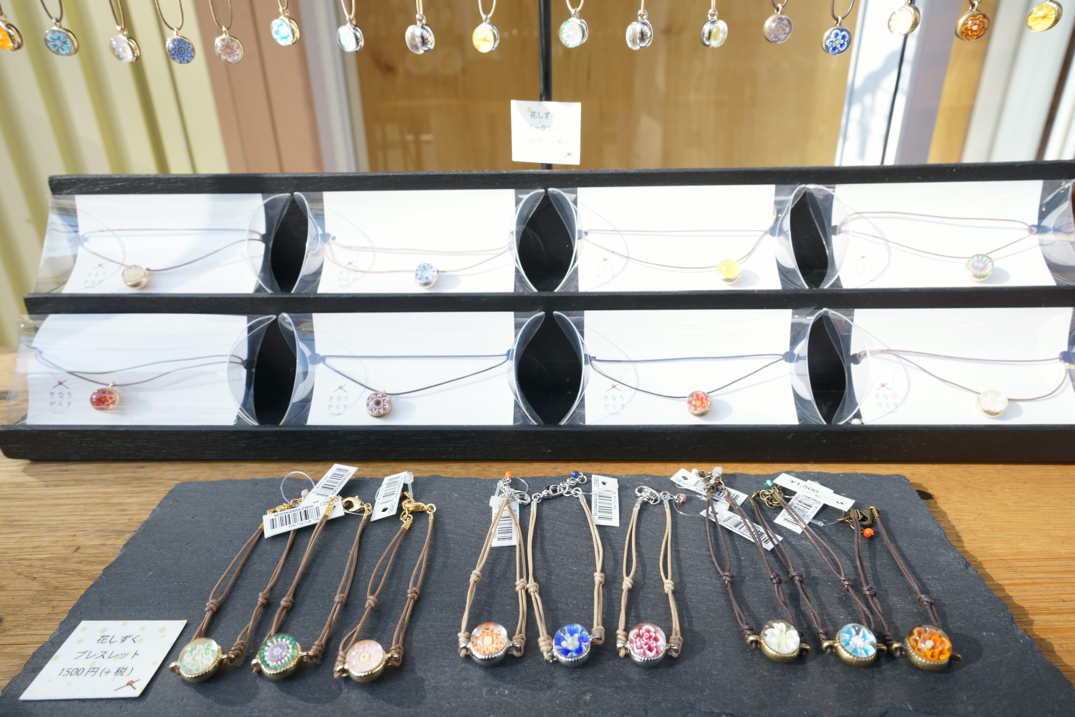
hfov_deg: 76.1
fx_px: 687
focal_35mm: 23
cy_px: 358
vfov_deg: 55.1
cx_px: 538
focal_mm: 23
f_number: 10
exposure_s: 1/160
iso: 500
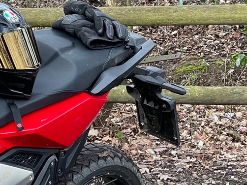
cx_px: -89
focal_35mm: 204
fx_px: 1455
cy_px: 132
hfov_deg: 9.5
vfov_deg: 7.3
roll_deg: -0.9
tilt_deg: -9.9
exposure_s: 1/122
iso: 64
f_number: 2.2
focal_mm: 7.5
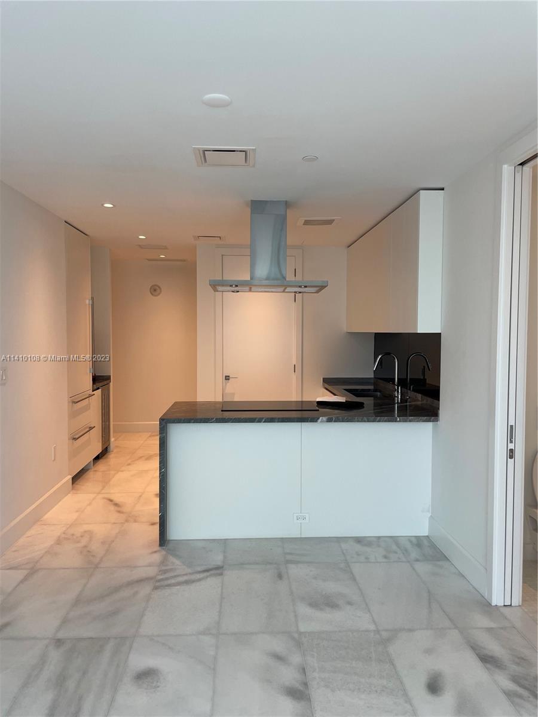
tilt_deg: -3.1
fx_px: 539
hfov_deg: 53.1
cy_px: 358
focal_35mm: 26
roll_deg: +0.6
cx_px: 269
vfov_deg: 67.3
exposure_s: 1/120
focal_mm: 4.2
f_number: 1.6
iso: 40
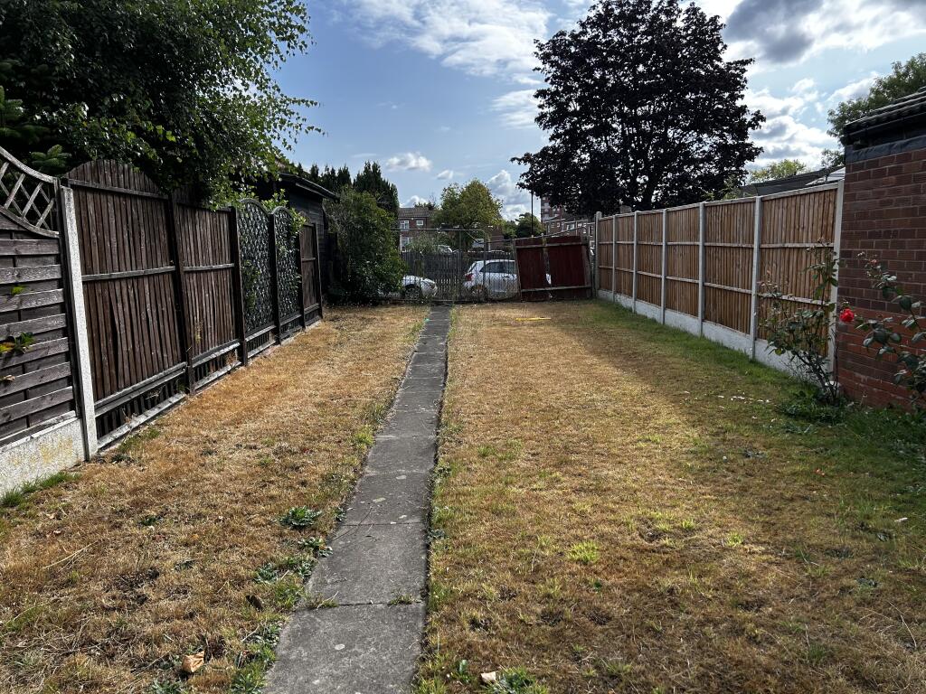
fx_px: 696
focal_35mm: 26
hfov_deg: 67.3
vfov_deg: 53.1
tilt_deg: -8.8
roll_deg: +1.6
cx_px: 463
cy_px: 347
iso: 50
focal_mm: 5.7
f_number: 1.5
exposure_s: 1/1724
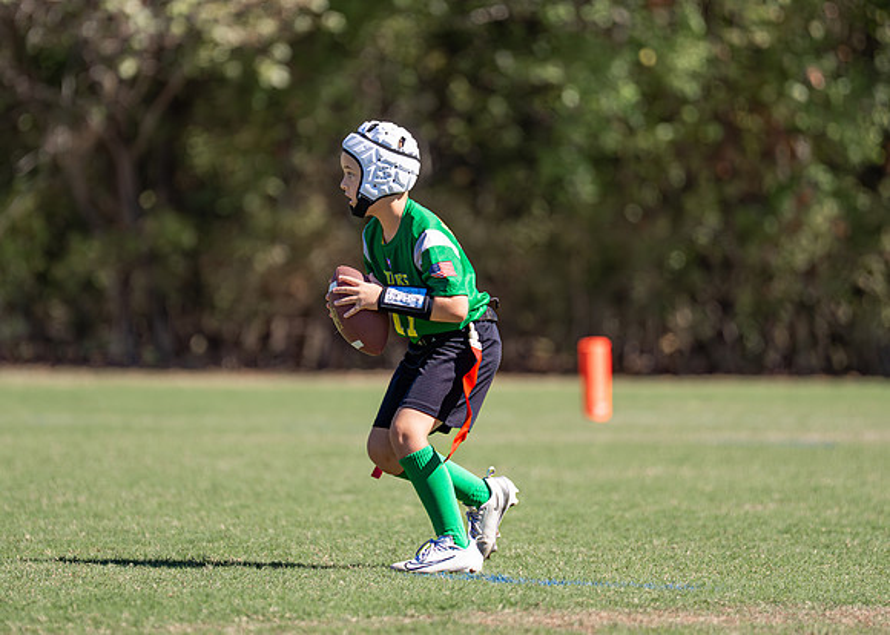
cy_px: 291
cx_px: 400
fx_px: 7237
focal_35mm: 286
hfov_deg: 7.0
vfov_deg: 5.0
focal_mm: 200
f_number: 2.8
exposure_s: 1/3200
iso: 200
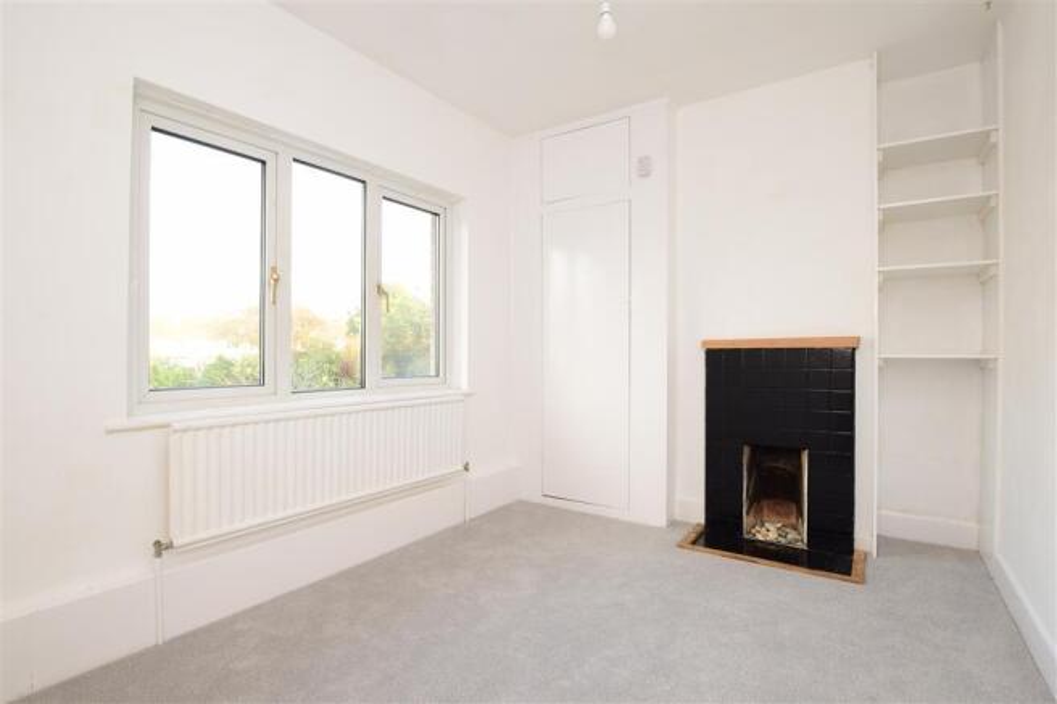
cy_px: 352
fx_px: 506
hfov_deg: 92.5
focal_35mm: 17
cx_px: 528
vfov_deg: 69.6
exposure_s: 1/30
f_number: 8
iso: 400
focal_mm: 11.5
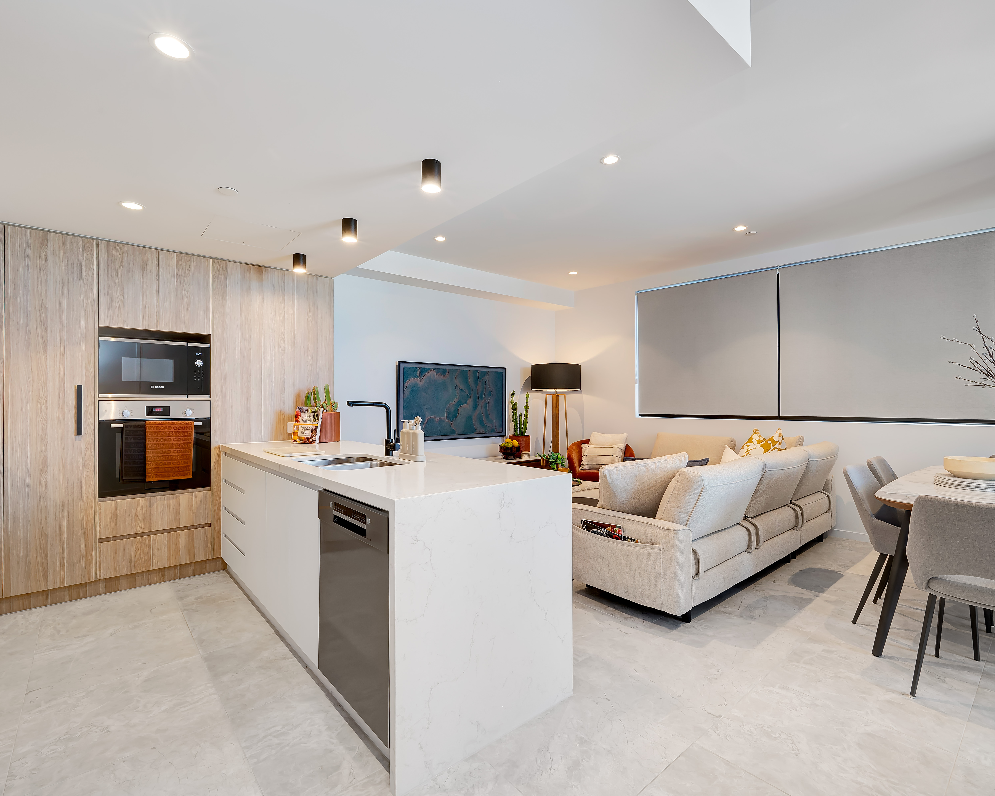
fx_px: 471
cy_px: 399
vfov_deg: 80.4
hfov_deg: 93.1
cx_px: 500
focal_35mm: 16
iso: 400
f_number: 14
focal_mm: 14
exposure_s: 1/20
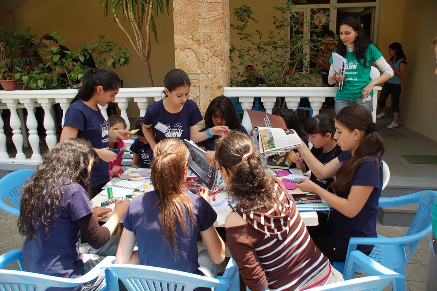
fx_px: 327
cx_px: 218
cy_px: 146
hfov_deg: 67.4
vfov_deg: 47.9
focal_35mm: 27
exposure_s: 1/125
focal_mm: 18
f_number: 6.3
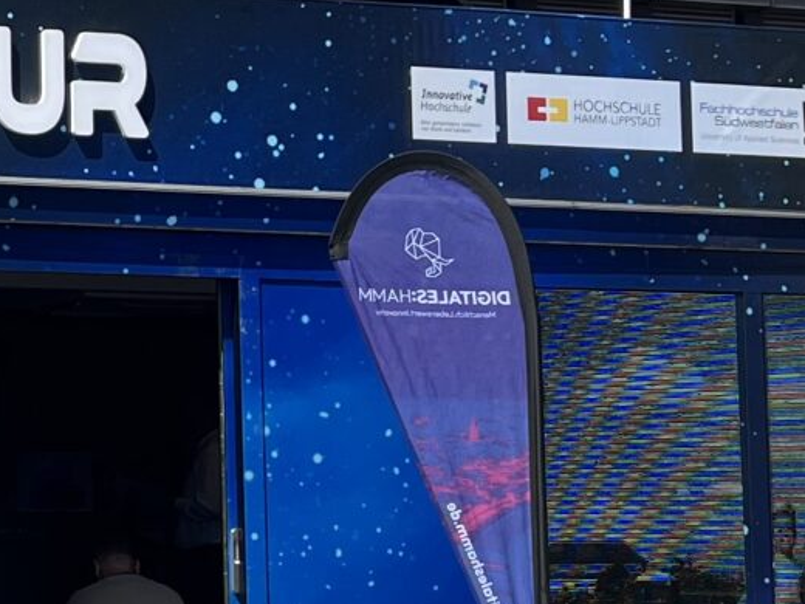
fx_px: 2977
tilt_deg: +5.3
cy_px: 268
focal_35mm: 128
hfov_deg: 14.9
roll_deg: +0.1
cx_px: -132
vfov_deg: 11.6
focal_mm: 5.7
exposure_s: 1/2994
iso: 50
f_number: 1.5
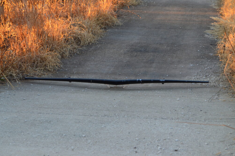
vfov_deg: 17.9
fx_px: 496
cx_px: 116
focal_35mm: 76
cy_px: 78
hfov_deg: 26.7
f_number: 8
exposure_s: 1/80
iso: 400
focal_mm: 50
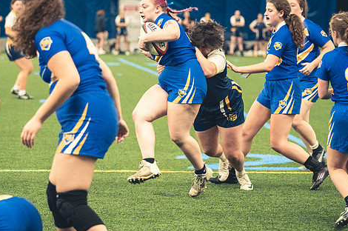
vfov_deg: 7.2
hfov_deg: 10.9
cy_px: 115
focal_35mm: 189
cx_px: 146
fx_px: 1824
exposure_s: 1/500
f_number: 2.8
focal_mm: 102
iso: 12800
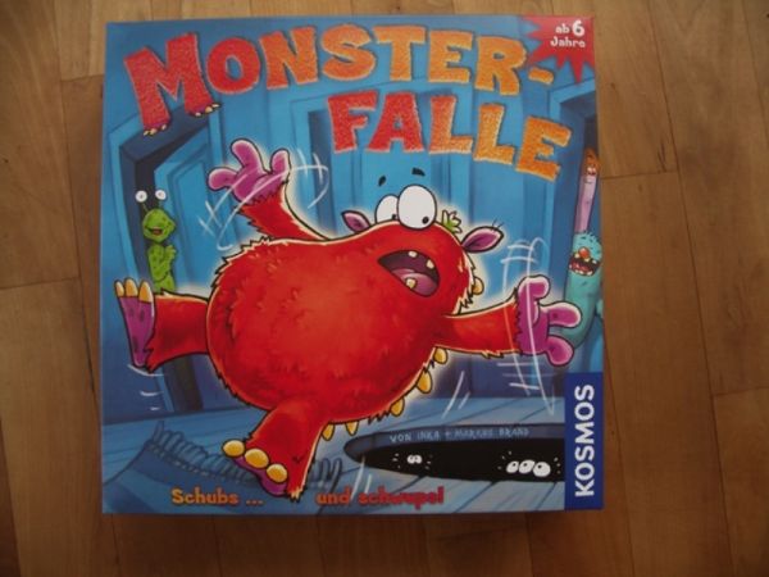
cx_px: 384
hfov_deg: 52.6
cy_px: 288
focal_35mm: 35
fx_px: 778
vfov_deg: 40.7
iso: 80
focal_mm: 5.8
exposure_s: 1/100
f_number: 2.6
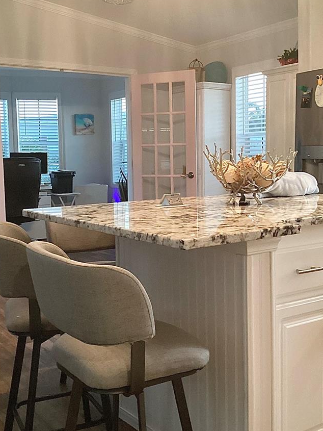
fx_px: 547
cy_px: 200
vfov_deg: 42.9
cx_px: 165
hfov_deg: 32.9
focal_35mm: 44
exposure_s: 1/40
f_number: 2.4
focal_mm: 3.3
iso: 400
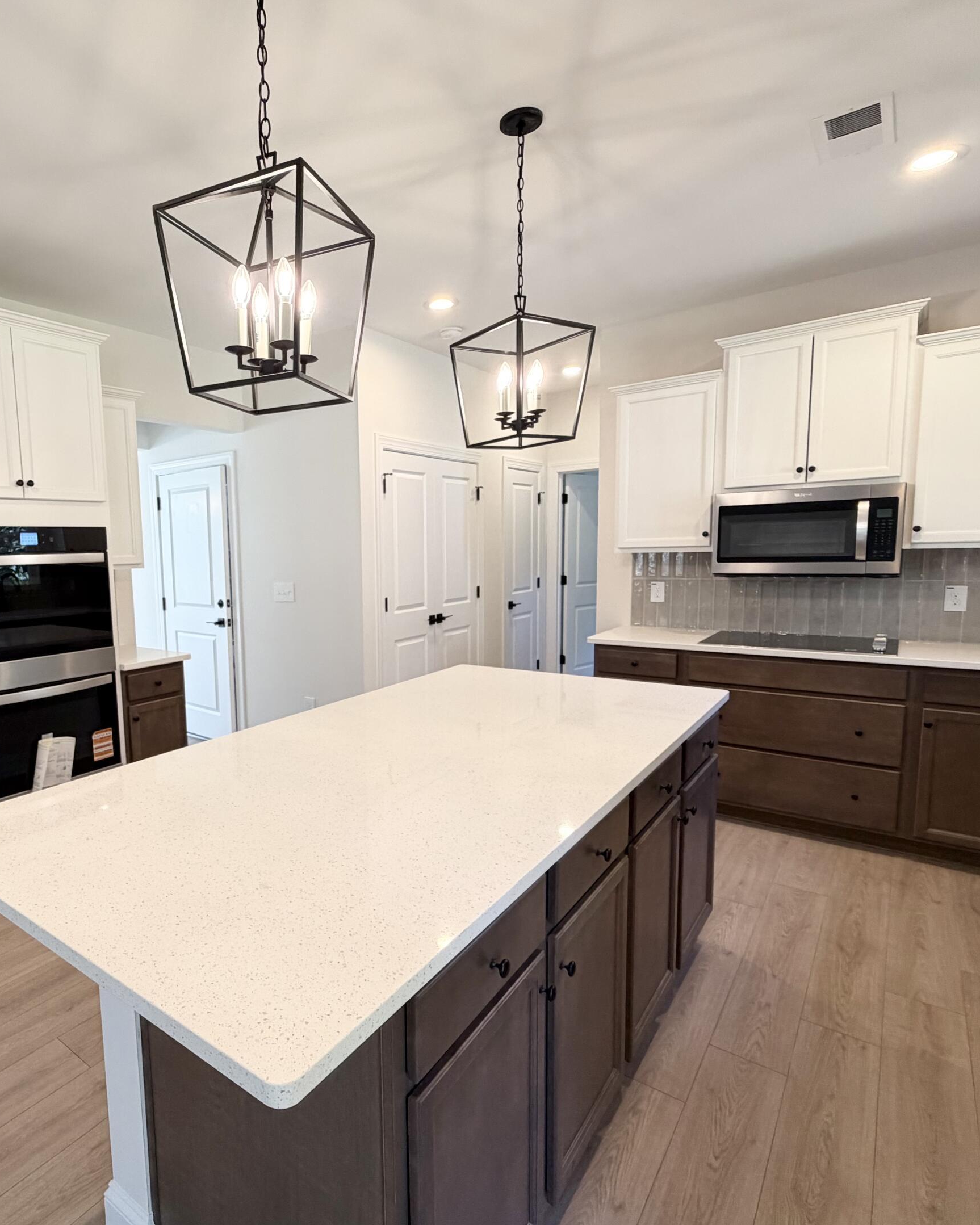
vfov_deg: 83.3
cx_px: 326
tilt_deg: -7.5
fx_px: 689
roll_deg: +2.3
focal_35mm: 19
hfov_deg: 68.8
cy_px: 629
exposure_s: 1/120
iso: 200
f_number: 2.2
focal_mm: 2.22
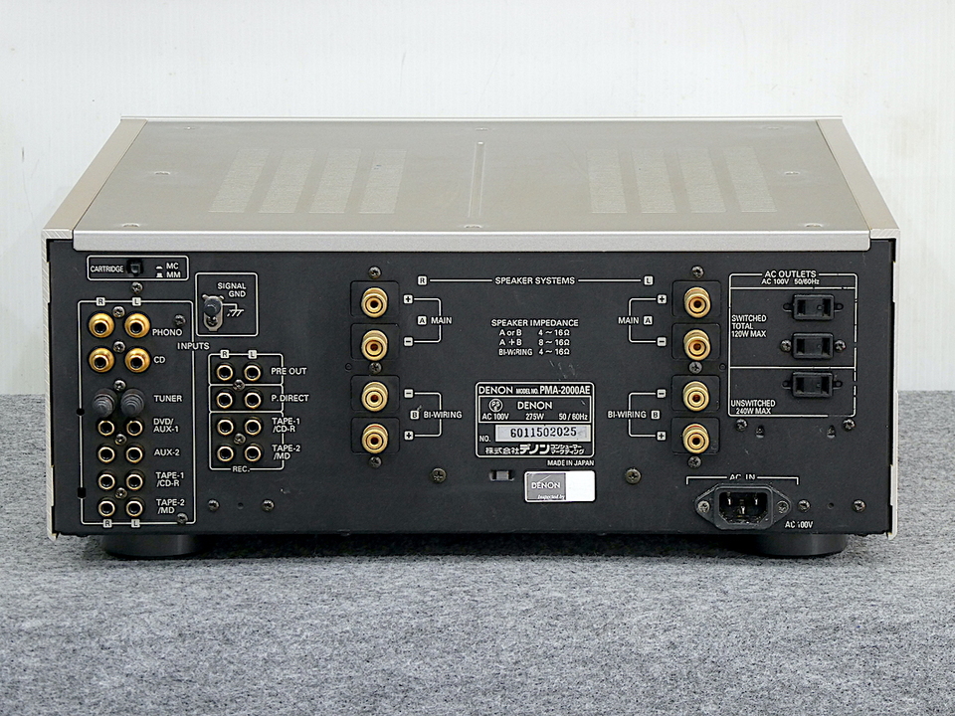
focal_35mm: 151
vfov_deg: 9.8
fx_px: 4166
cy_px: 358
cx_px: 478
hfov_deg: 13.1
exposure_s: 1/10
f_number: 5.4
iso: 200
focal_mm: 27.1
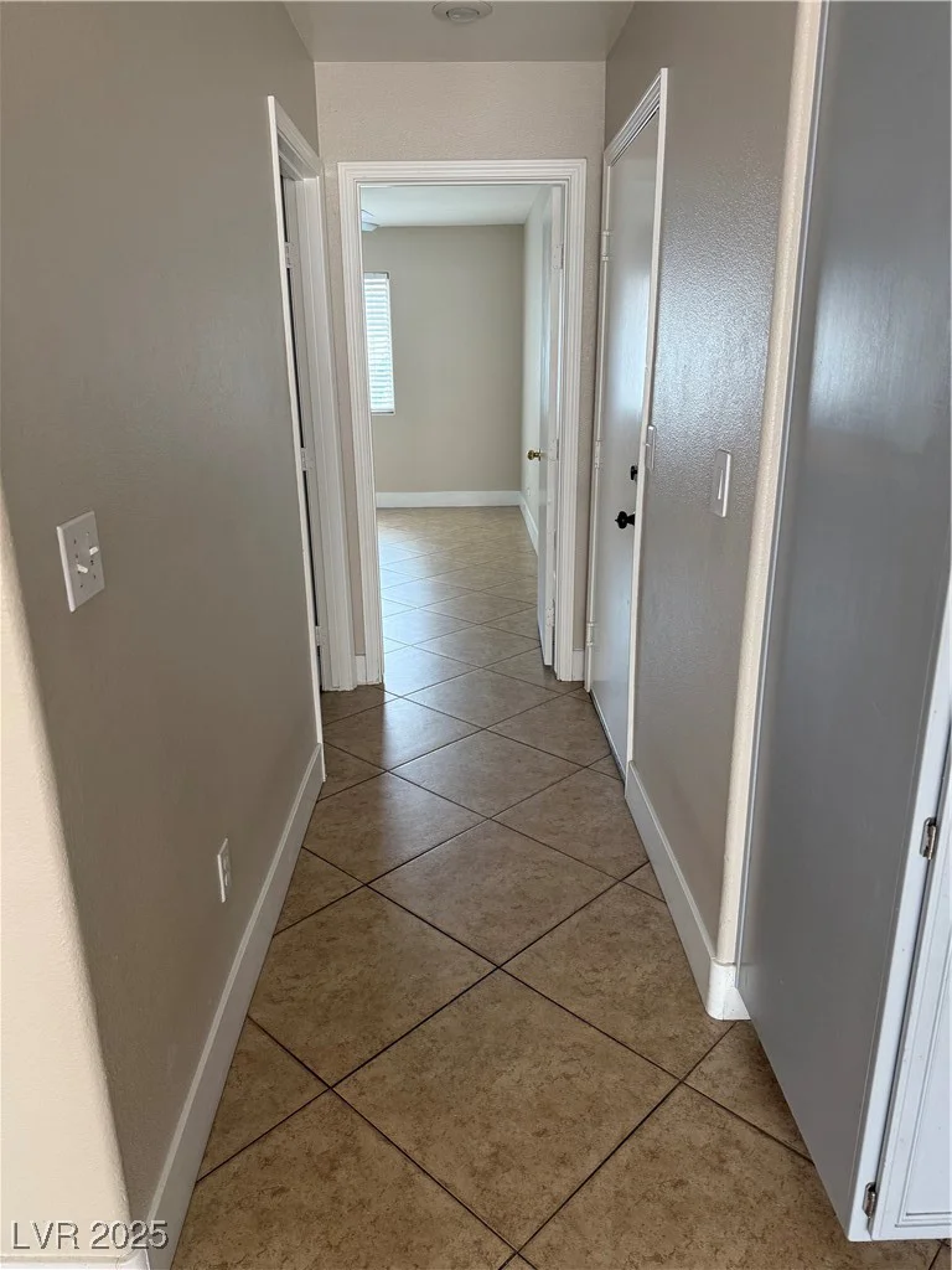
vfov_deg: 71.6
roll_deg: +0.9
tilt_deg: -18.1
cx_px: 476
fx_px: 880
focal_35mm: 24
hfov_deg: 56.8
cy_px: 635
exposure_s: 1/81
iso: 200
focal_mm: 6.76
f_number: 1.78
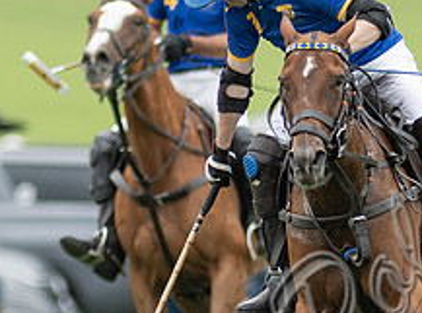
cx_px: 335
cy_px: 394
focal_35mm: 2376
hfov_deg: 0.8
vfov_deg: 0.6
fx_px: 28854
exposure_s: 1/2000
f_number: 2.8
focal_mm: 300
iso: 320
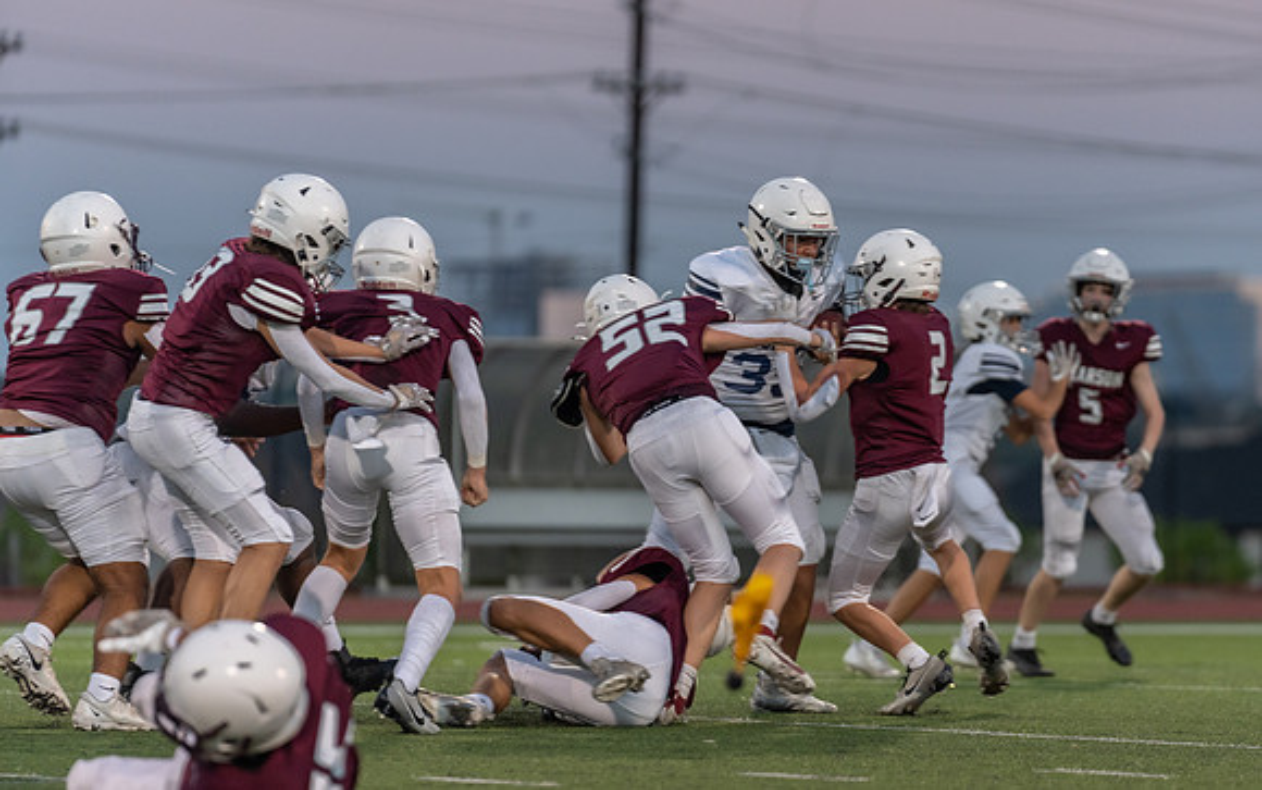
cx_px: 828
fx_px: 9564
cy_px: 425
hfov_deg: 7.5
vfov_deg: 4.7
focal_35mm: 278
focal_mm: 200
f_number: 2.8
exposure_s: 1/640
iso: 800
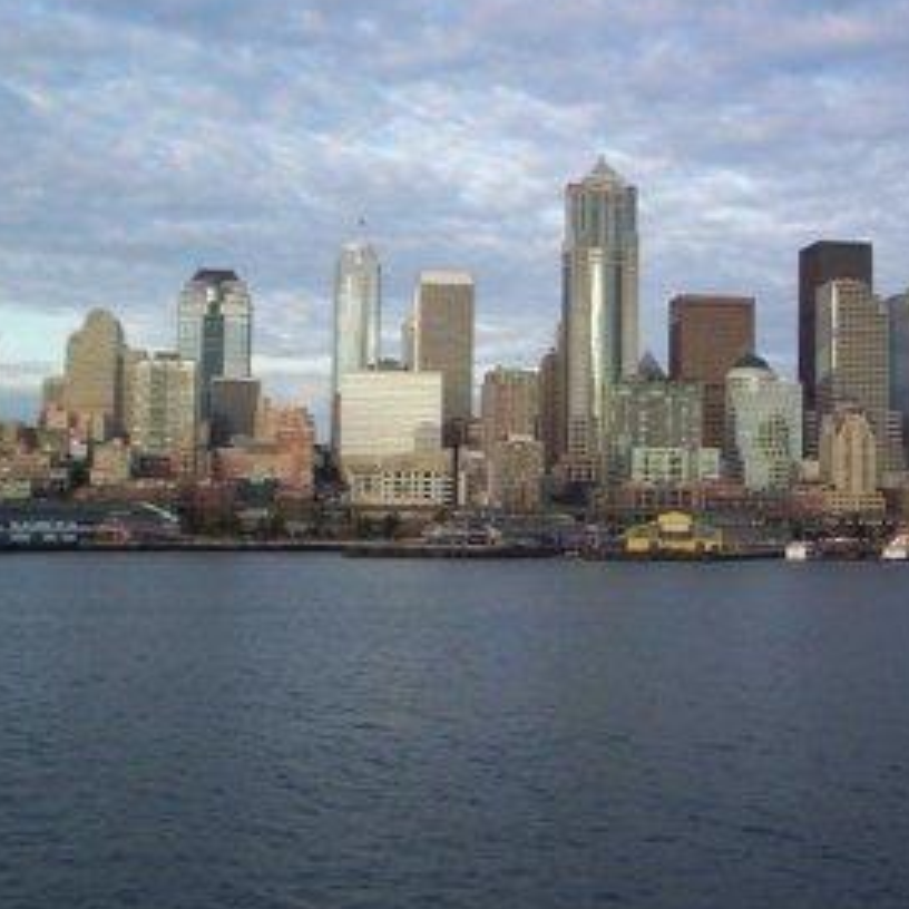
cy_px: 411
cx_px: 550
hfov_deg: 31.0
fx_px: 1634
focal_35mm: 55
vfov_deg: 31.1
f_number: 4.5
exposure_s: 1/203
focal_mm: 4.99
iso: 100
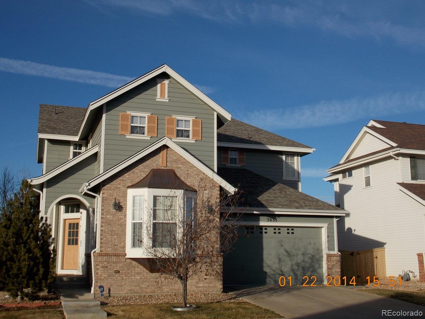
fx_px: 503
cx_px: 212
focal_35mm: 41
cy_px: 160
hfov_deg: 45.8
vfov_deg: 35.1
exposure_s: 1/1000
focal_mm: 7.3
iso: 80
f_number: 3.6
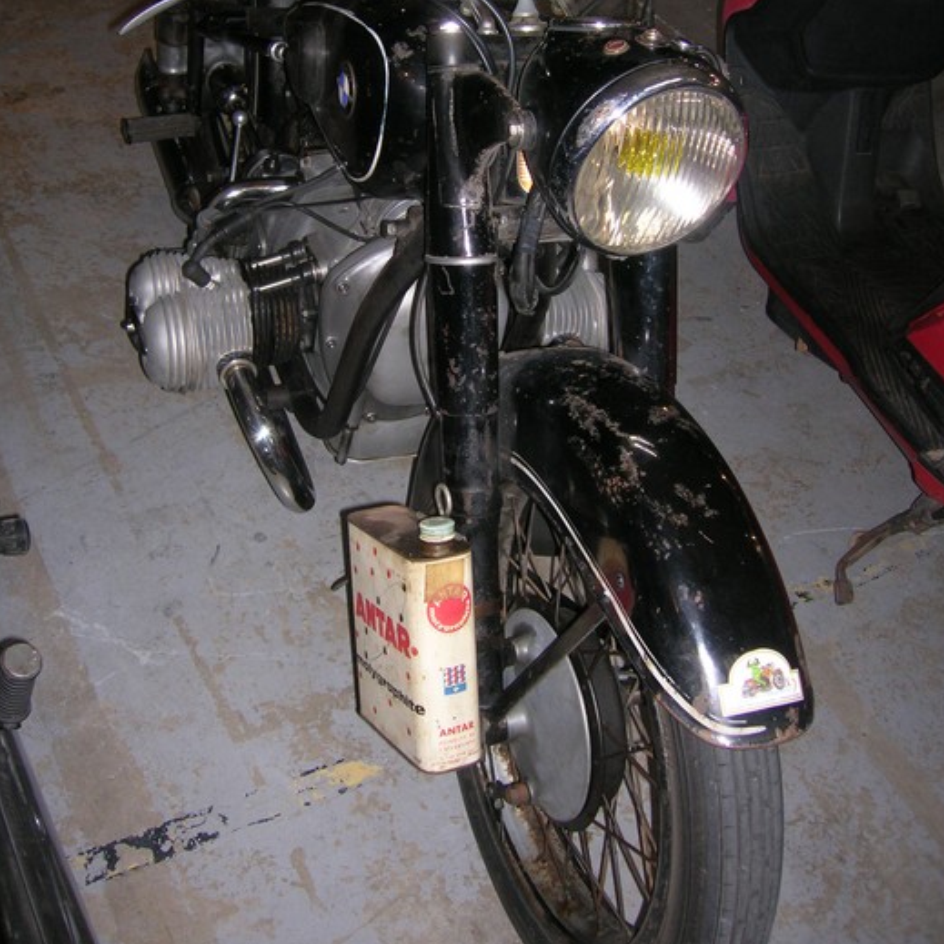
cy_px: 321
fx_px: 1265
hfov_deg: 40.9
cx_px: 467
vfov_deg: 40.5
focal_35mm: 41
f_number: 2.9
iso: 80
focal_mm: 5.7
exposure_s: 1/60.1
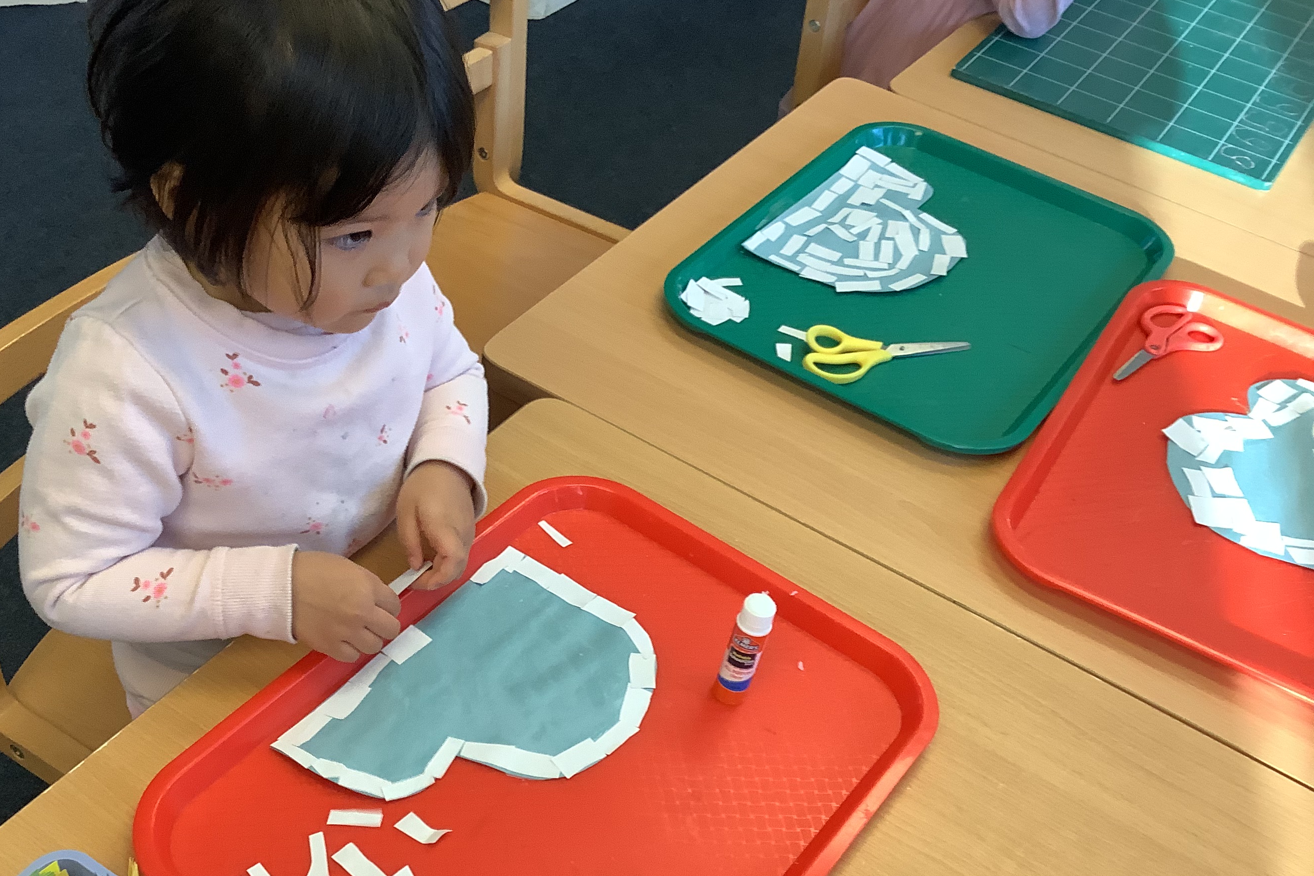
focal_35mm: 40
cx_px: 500
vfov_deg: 33.3
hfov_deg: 48.0
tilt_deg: -44.0
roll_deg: -5.9
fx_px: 1460
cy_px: 542
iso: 100
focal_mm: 3.3
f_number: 2.4
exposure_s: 1/60
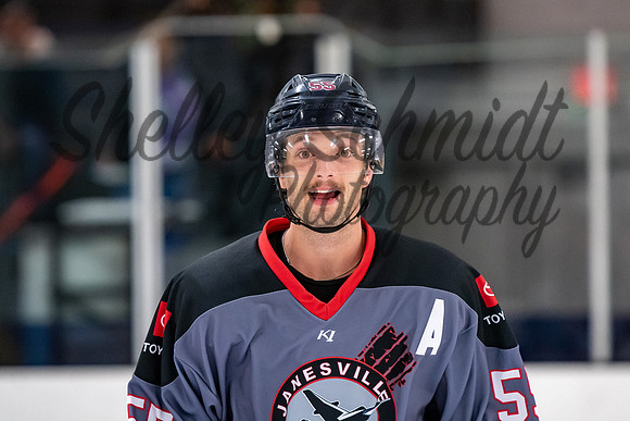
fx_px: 6195
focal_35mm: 354
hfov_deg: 5.8
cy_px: 170
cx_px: 326
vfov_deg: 3.9
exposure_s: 1/800
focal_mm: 195
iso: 2000
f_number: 3.2
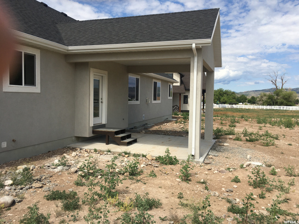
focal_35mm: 29
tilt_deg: -1.4
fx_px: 250
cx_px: 150
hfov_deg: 61.7
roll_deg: -1.1
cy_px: 112
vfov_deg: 48.2
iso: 25
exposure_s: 1/1709
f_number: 2.2
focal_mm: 4.15
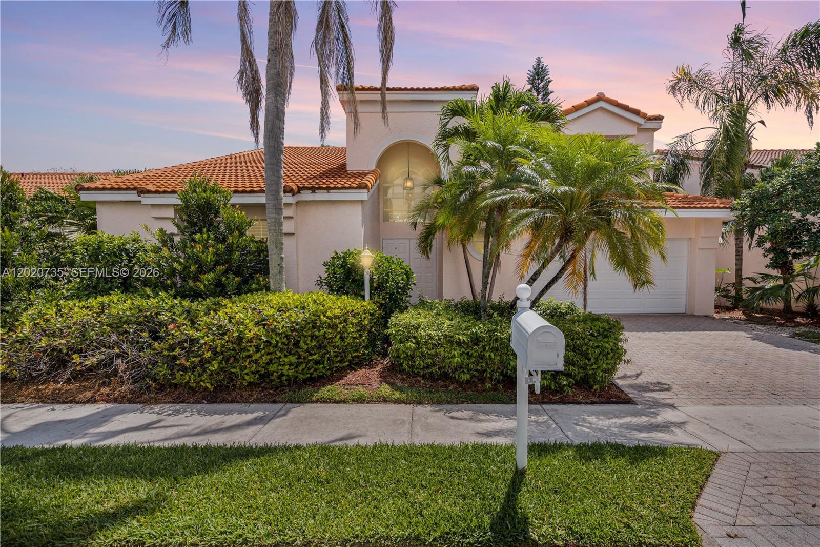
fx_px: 364
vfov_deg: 73.7
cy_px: 274
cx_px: 410
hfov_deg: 96.7
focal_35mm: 16
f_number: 8
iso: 100
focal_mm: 16
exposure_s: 1/250
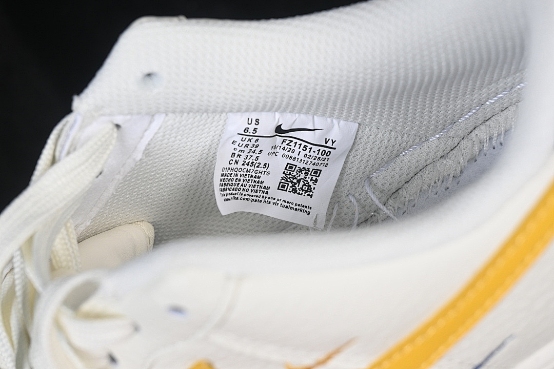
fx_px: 1154
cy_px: 184
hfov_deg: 27.0
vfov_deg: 18.2
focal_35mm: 75
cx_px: 277
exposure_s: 1/80
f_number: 7.1
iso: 160
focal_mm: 50
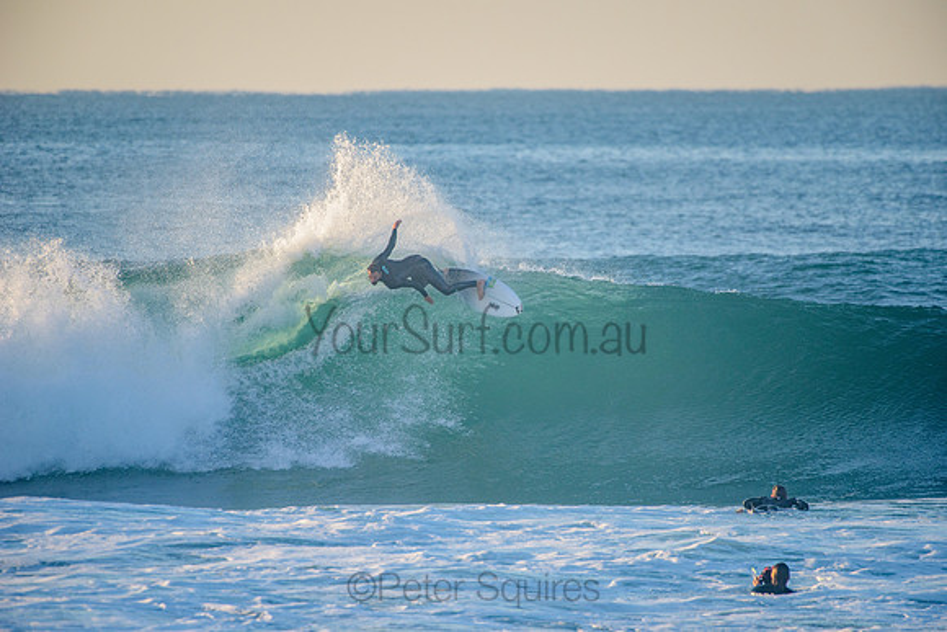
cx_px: 474
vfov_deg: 2.8
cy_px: 316
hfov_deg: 4.1
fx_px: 13155
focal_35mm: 500
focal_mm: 500
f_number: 5.6
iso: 360
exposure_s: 1/1250
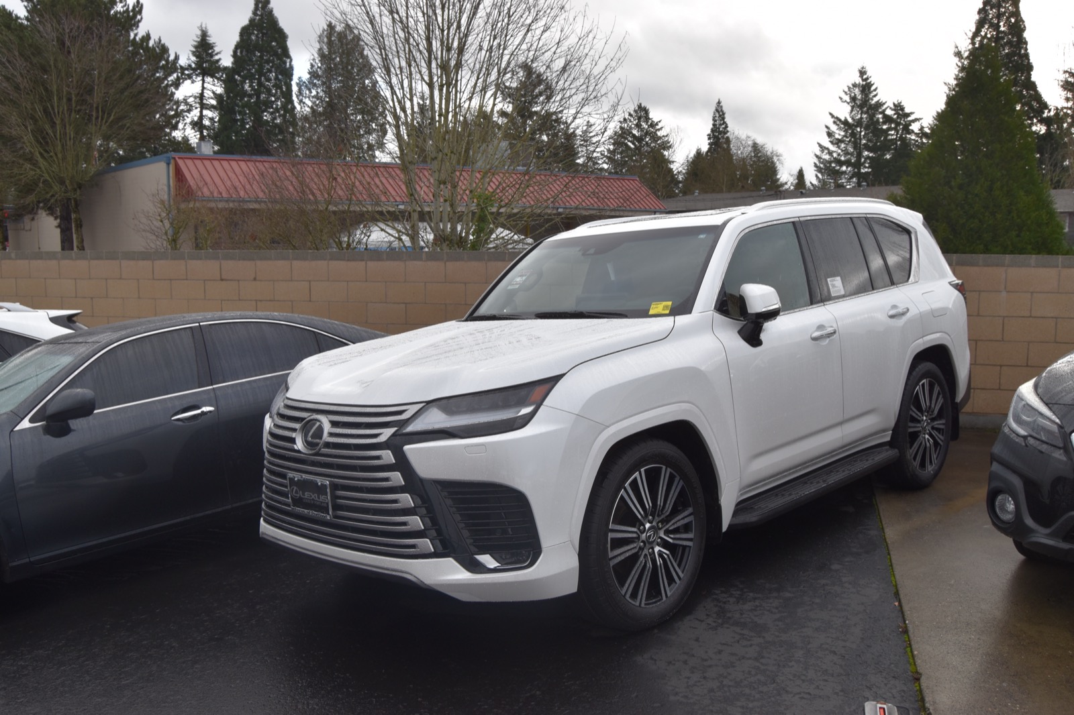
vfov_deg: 40.0
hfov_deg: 57.2
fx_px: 984
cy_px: 358
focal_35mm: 33
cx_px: 537
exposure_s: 1/250
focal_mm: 22
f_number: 8
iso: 200
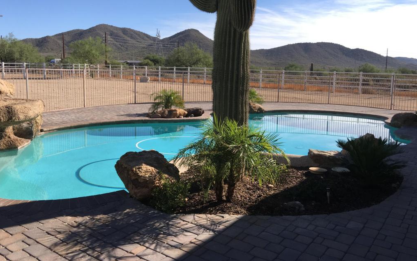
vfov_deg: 40.6
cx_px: 209
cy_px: 118
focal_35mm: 31
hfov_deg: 61.2
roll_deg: -1.5
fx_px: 352
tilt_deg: -4.7
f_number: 2.2
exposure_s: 1/1672
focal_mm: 4.15
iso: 32
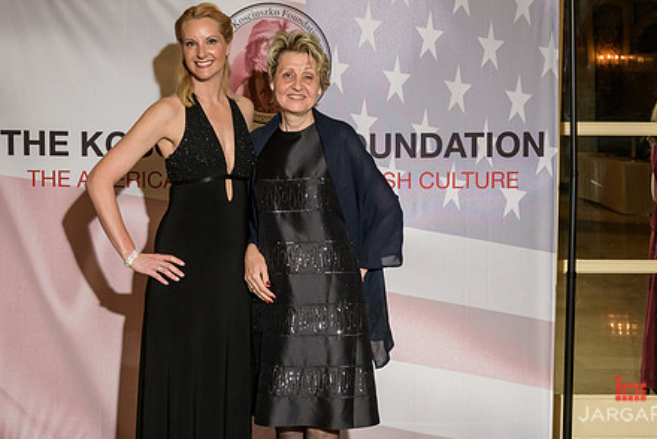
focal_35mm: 58
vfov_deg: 23.4
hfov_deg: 34.4
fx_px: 1059
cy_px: 165
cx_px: 288
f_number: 5
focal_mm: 44
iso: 1000
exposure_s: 1/100
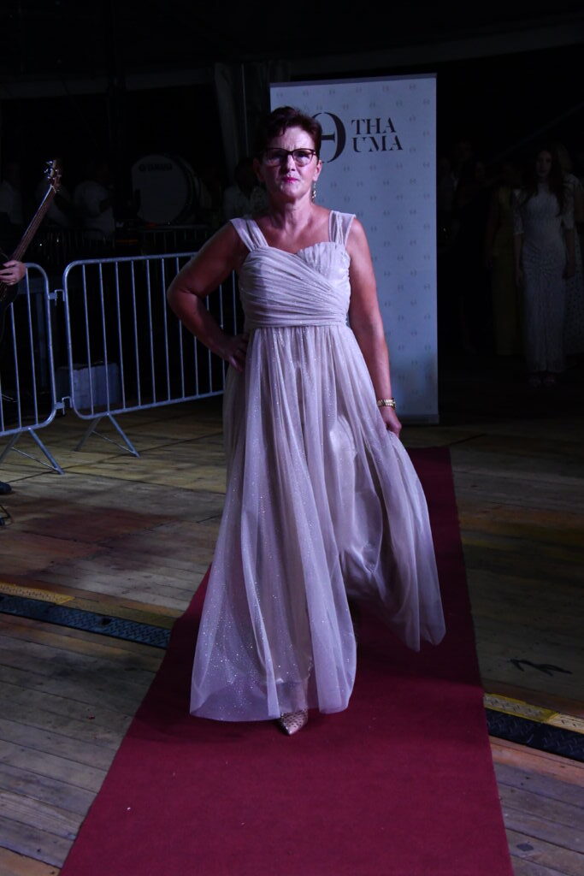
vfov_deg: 35.0
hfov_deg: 23.8
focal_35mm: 57
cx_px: 292
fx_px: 1386
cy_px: 438
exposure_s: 1/250
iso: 4000
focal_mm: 38
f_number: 8
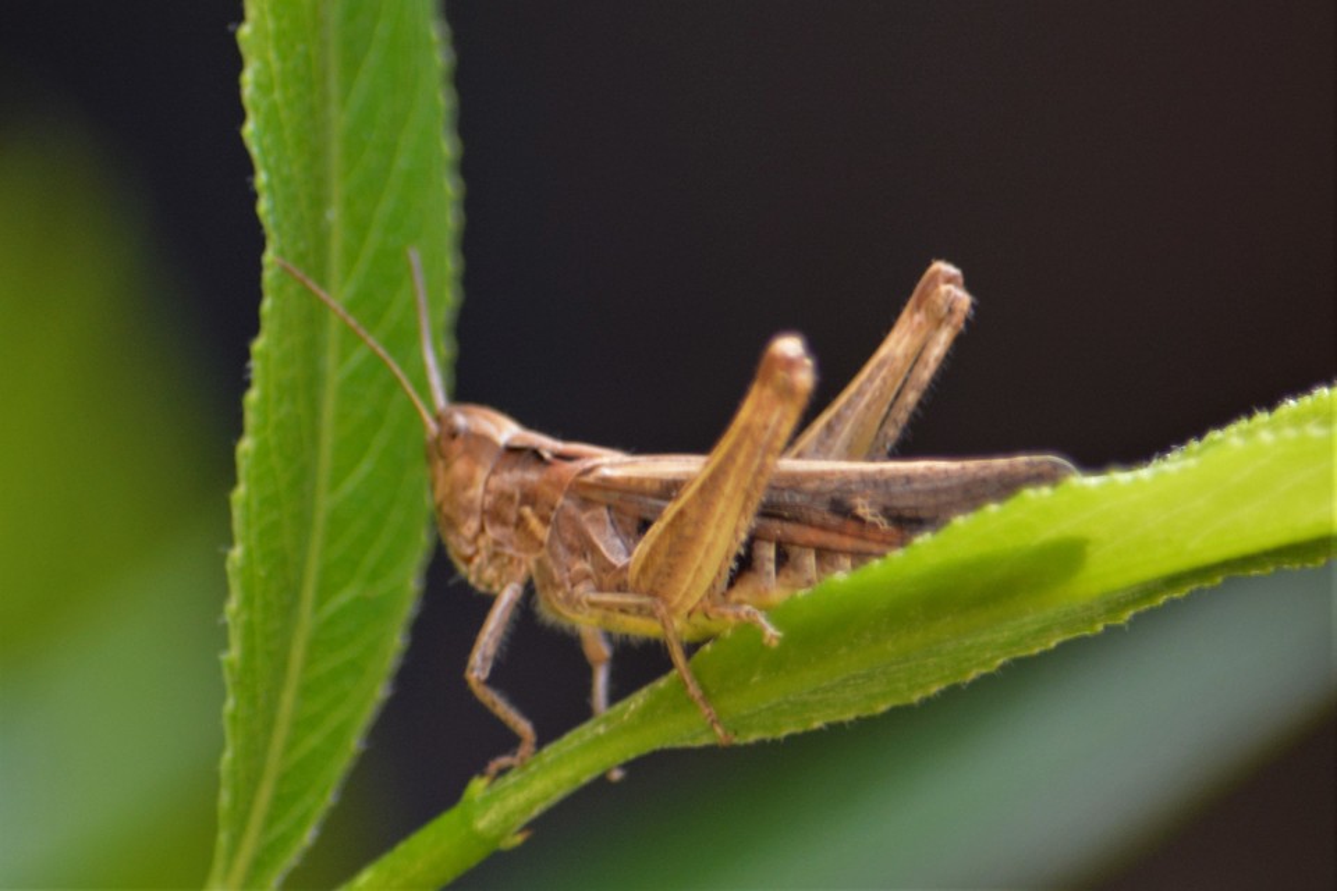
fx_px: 15040
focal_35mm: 405
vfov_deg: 3.4
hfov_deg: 5.1
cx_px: 668
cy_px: 446
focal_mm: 270
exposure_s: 1/125
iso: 640
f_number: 5.6
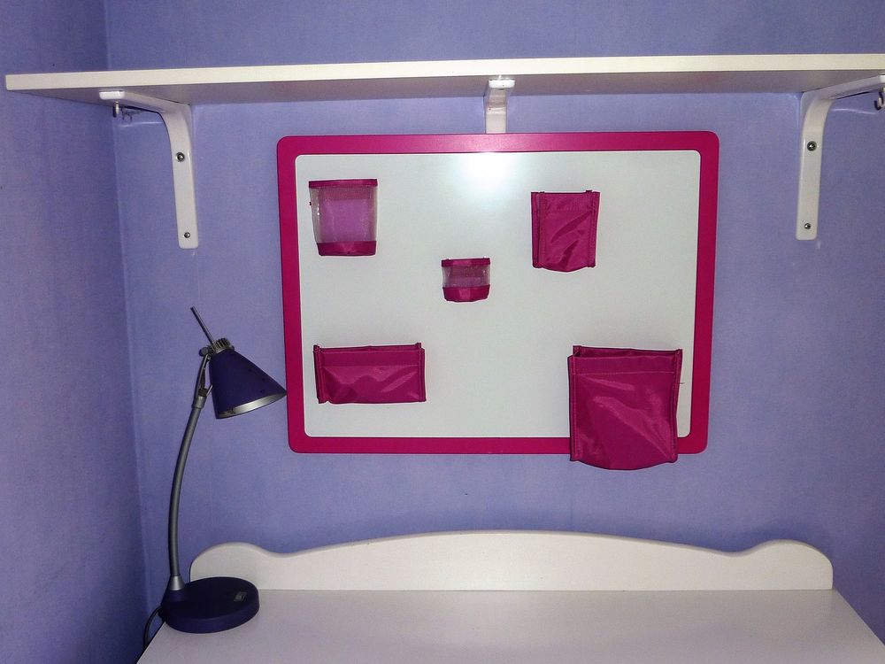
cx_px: 442
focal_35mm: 34
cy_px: 332
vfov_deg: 41.8
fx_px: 869
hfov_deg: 54.0
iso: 100
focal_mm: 4.7
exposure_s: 1/30
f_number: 3.4
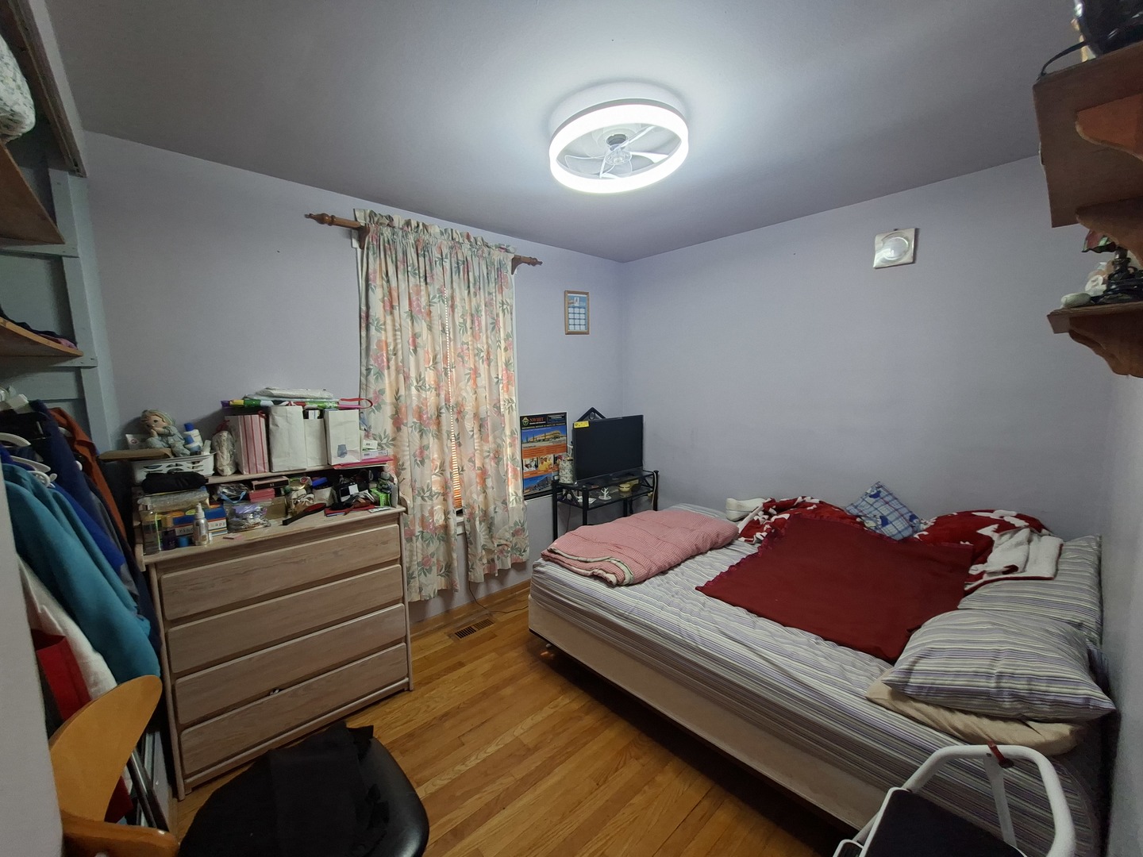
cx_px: 572
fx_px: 429
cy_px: 428
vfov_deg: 89.9
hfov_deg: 106.2
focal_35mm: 13
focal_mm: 1.74
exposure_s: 1/40
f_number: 2.2
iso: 160
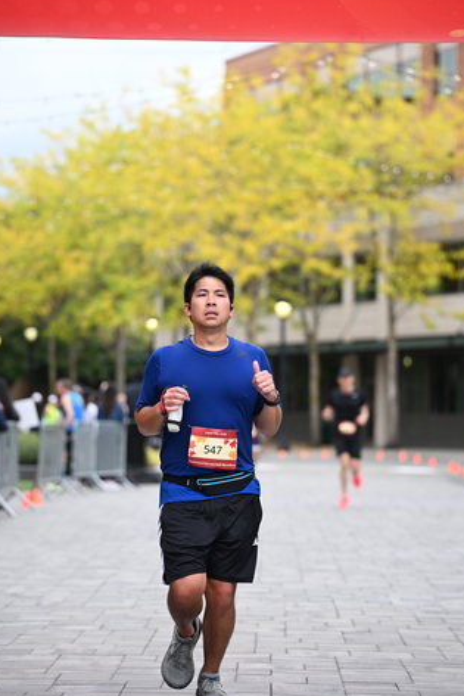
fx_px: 2589
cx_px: 214
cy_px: 342
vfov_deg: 15.3
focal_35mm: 134
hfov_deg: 10.2
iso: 640
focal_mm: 115
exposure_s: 1/2000
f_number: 2.8
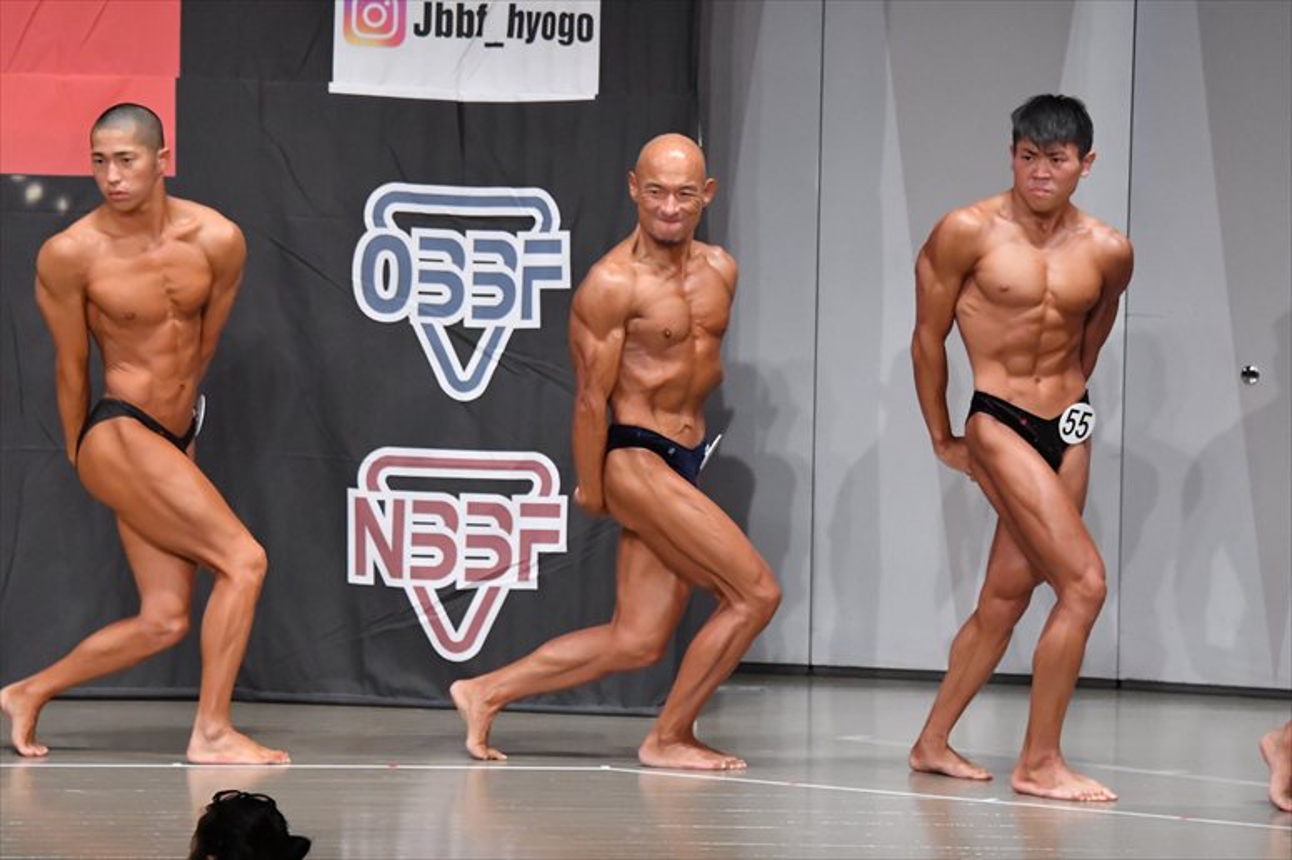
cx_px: 646
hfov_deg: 9.5
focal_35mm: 217
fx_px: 7784
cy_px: 430
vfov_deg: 6.3
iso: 6400
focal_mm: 145
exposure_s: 1/400
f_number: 5.6
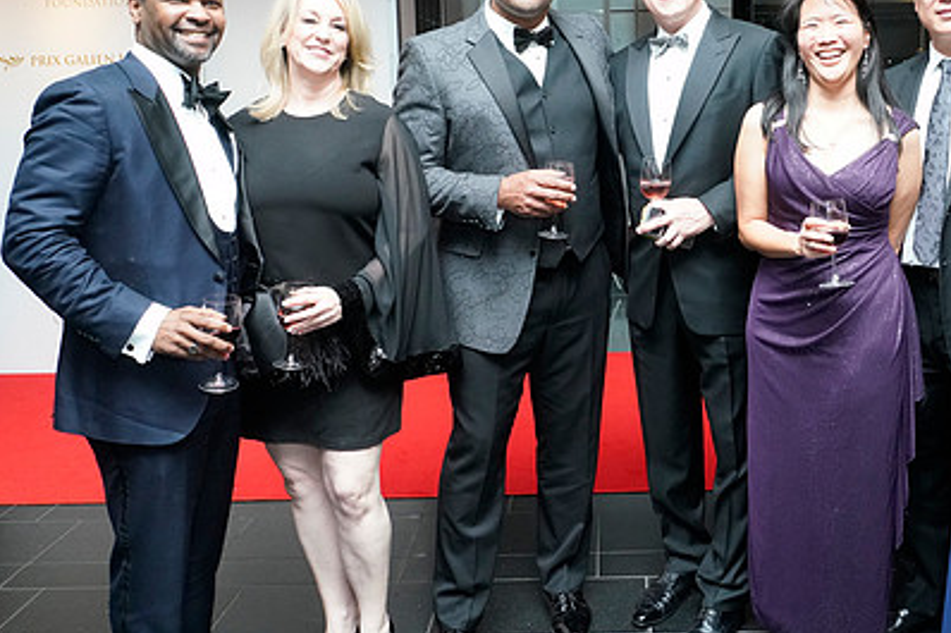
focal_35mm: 35
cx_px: 614
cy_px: 204
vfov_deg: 37.4
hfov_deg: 53.6
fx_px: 924
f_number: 8
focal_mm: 24
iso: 5000
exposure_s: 1/125
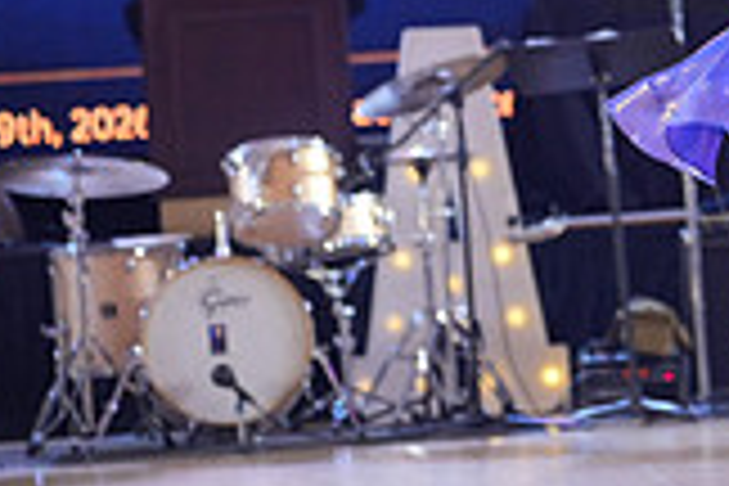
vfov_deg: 4.9
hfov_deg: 7.3
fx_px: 5649
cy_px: -106
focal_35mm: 279
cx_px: 1094
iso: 1000
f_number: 2
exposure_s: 1/500
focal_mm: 78
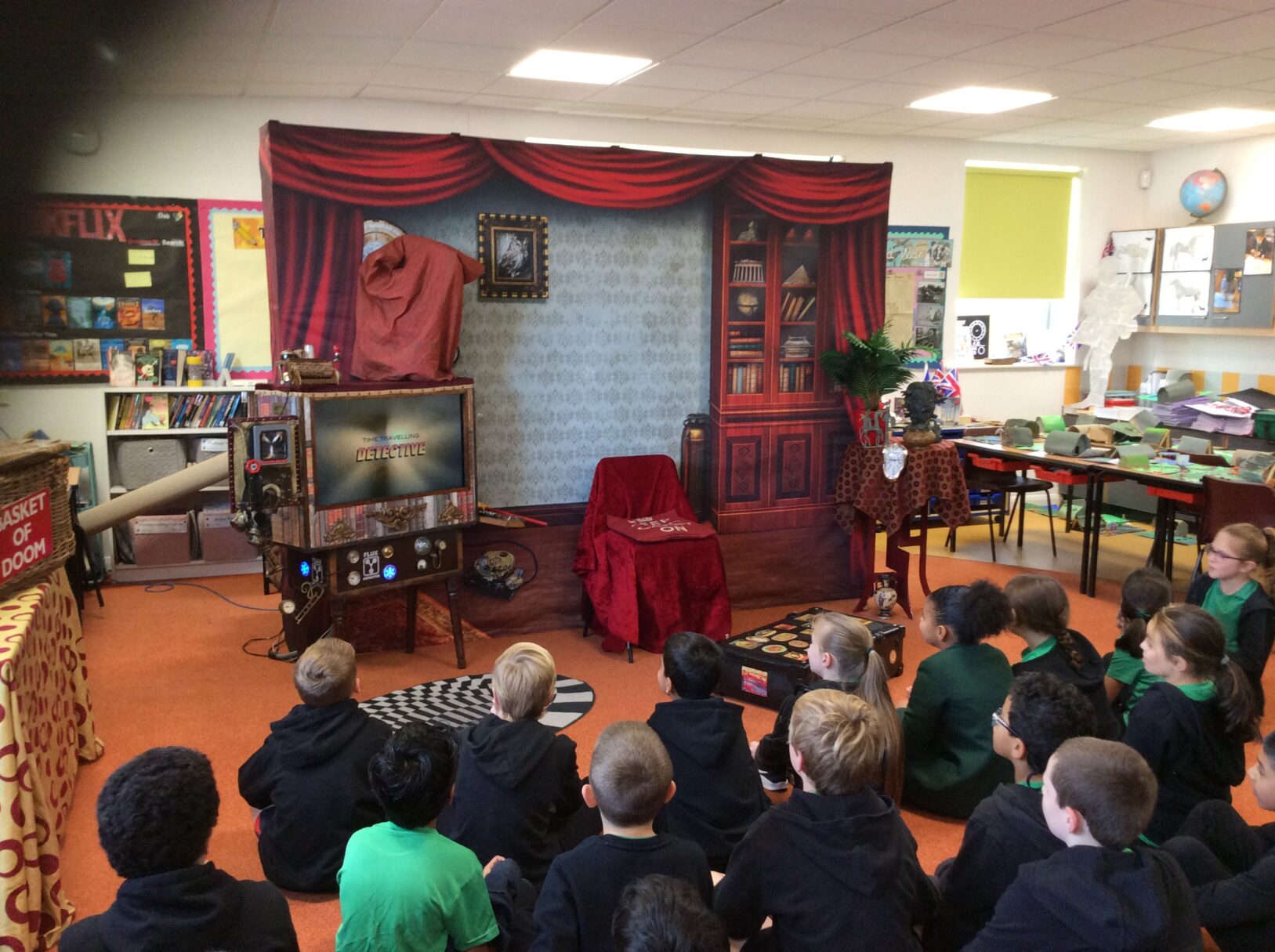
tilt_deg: -7.5
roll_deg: +1.1
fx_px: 1177
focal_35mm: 32
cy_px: 476
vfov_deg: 44.1
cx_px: 638
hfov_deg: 56.9
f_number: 2.4
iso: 100
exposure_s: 1/25
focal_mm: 3.3
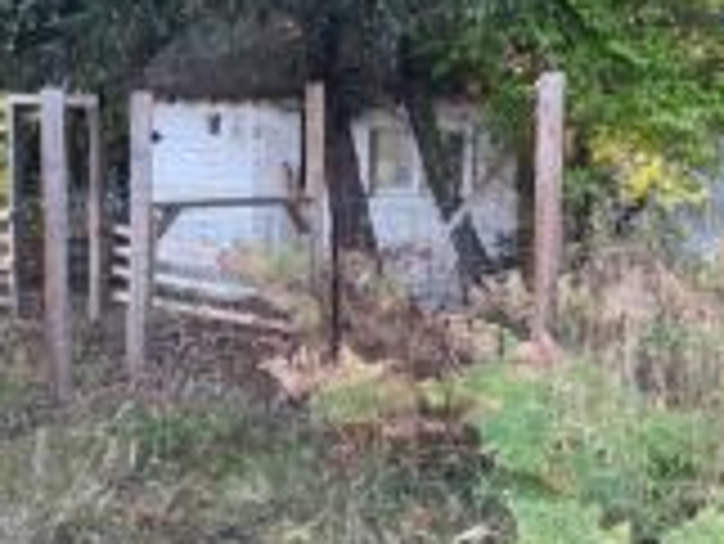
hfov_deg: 31.2
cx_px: 396
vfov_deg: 23.7
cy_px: 265
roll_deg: -2.6
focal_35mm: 62
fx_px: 1298
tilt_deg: -8.5
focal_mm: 5.1
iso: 64
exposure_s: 1/121
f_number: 1.6
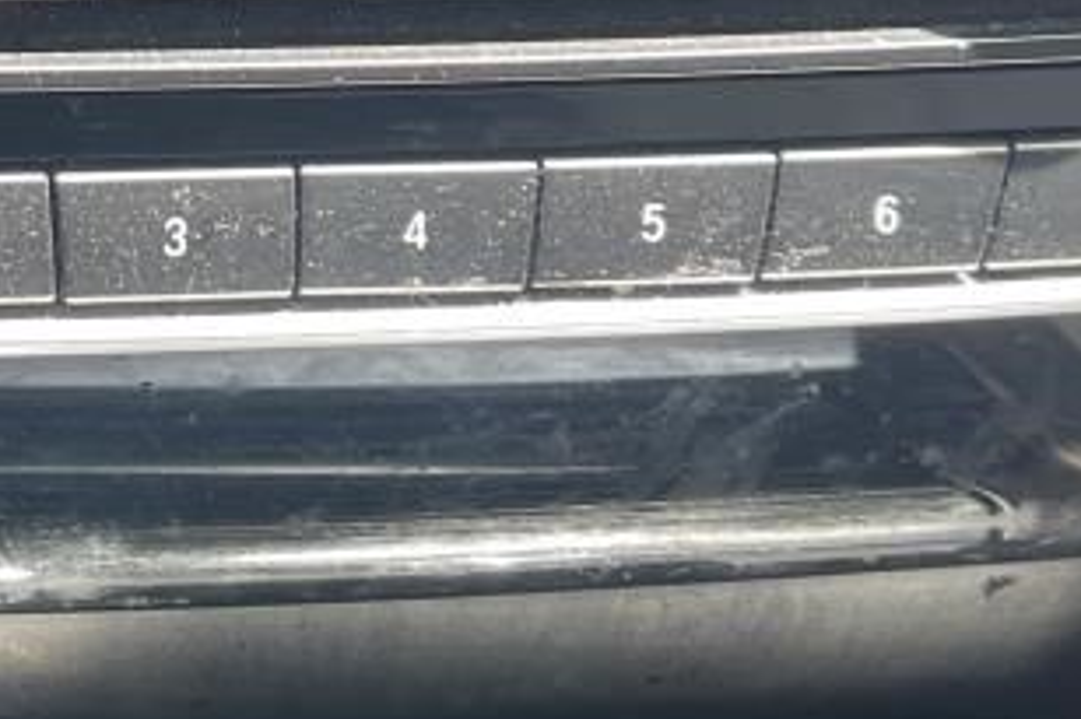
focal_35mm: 108
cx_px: -119
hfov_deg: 18.2
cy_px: -210
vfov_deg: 12.3
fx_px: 3241
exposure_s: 1/121
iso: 80
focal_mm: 5.1
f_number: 1.6
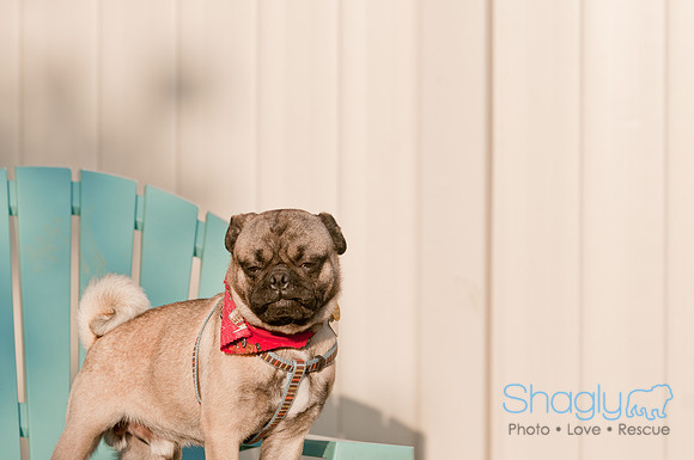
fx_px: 3465
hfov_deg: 11.4
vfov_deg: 7.6
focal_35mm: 180
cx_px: 347
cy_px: 230
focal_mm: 120
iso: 250
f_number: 5
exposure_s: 1/1000
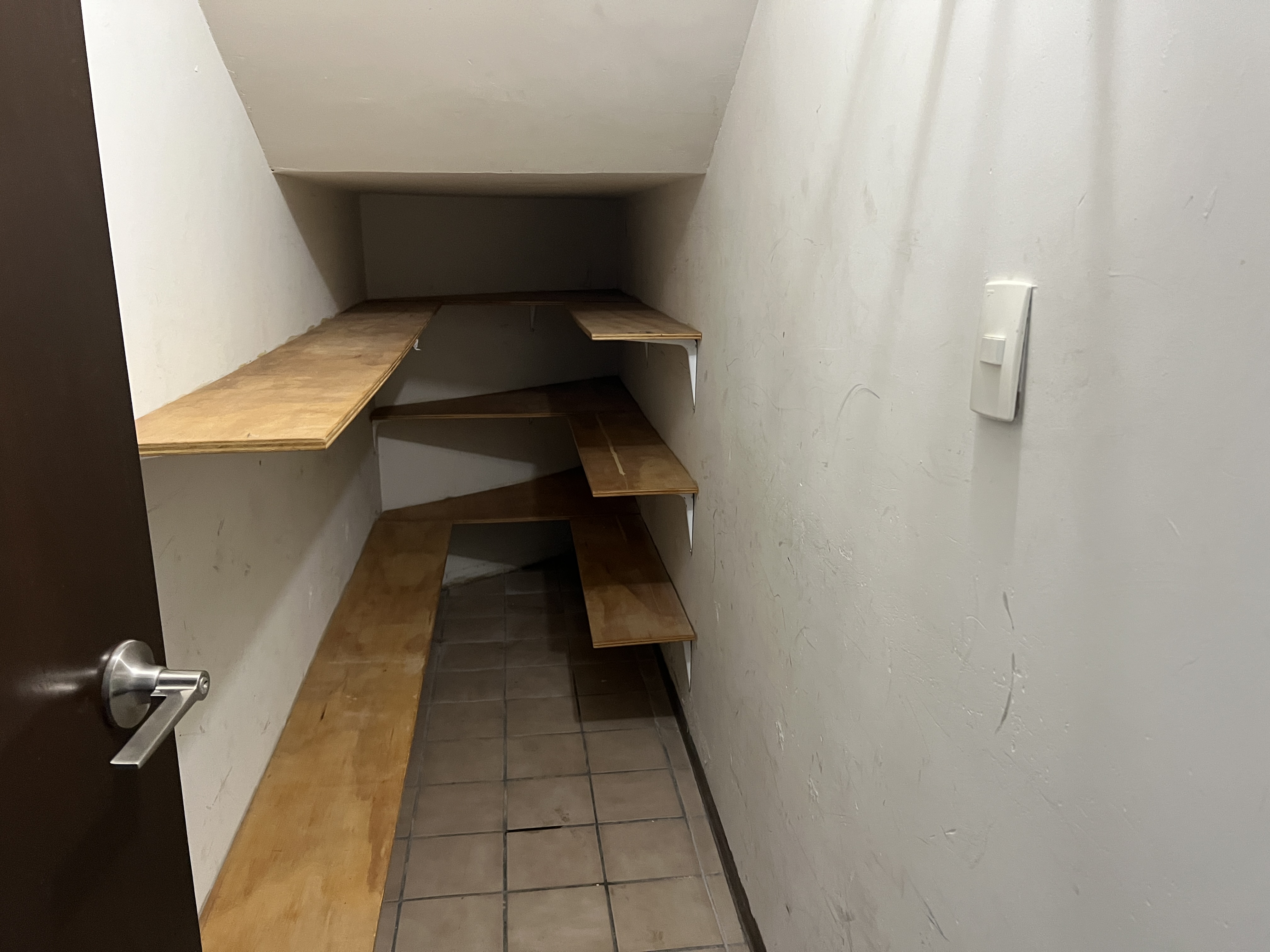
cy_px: 476
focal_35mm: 26
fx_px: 954
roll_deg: -0.3
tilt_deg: -11.7
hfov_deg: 67.3
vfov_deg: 53.1
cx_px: 635
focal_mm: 5.7
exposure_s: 1/60
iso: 500
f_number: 1.5
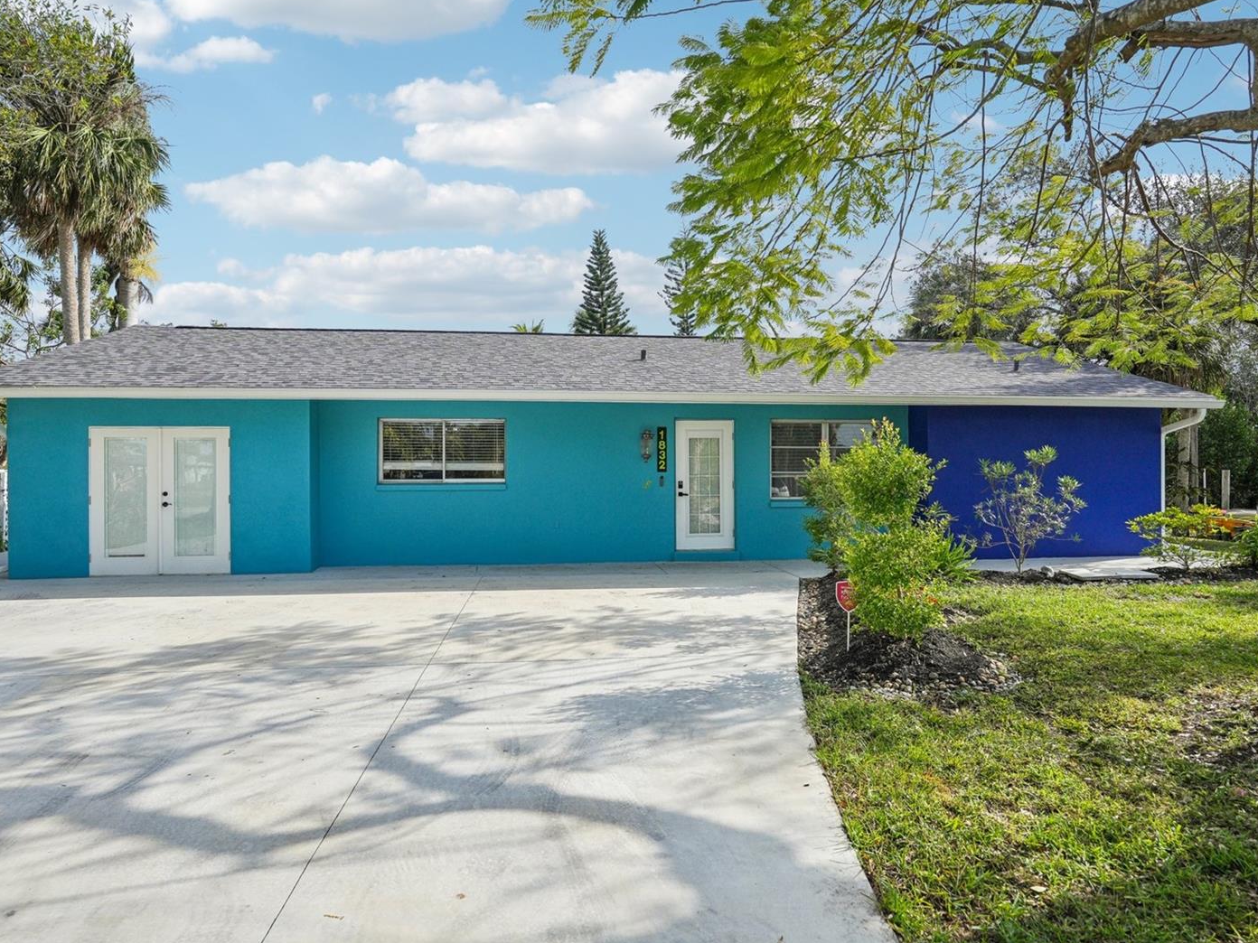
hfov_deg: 77.5
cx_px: 619
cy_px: 473
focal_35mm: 22
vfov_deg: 62.1
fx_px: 783
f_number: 4.5
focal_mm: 19.5
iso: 400
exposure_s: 1/3000
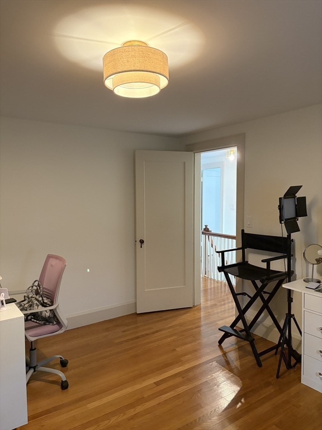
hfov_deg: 53.1
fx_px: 322
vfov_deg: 67.3
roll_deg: +1.0
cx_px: 161
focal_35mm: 26
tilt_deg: -2.7
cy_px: 215
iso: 400
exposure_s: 1/40
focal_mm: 5.96
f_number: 1.6
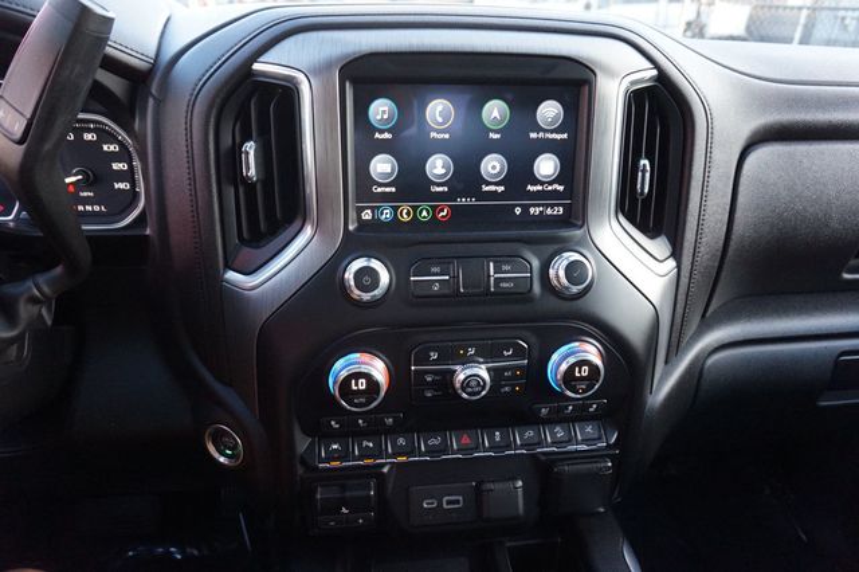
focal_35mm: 24
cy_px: 286
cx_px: 430
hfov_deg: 73.8
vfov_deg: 53.1
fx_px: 572
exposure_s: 1/160
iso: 1600
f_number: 3.5
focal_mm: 16
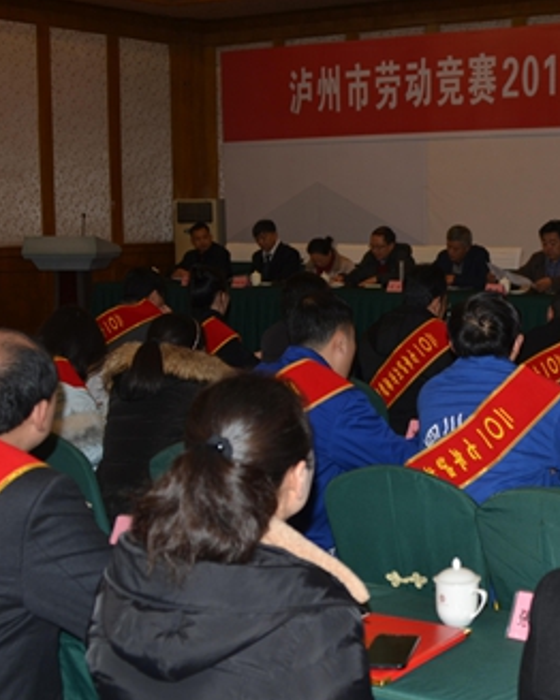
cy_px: 351
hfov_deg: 24.4
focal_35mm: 60
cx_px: 532
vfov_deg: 31.5
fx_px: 1244
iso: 100
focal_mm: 28
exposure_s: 1/60
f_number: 3.5
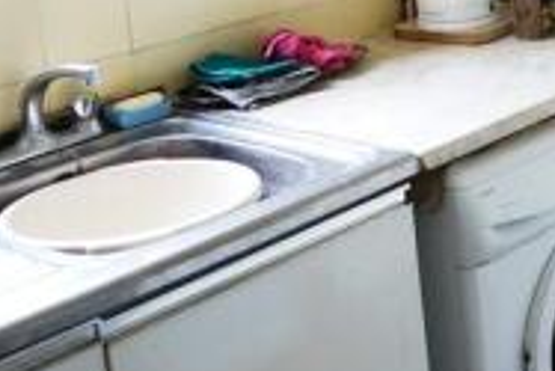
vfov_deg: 15.9
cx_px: 632
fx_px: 1296
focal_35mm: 84
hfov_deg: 22.6
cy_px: -30
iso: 2000
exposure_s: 1/160
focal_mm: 16
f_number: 3.5
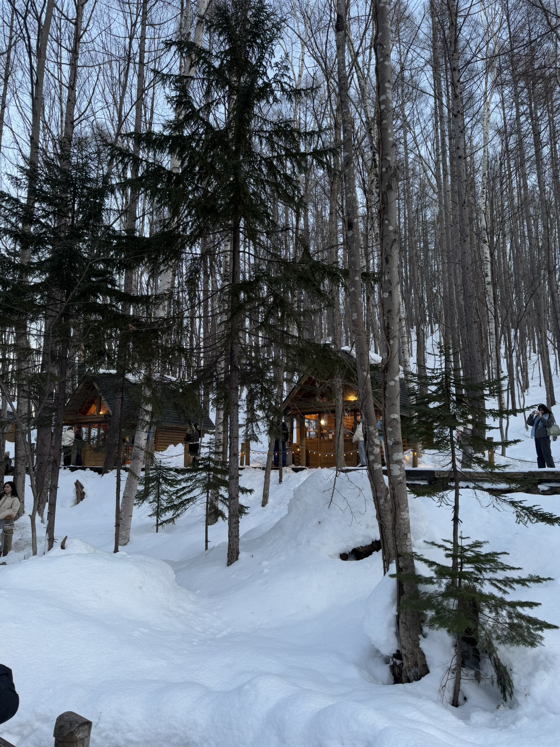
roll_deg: -1.1
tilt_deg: +9.6
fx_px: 518
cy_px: 374
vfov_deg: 71.6
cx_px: 280
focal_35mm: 24
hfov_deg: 56.8
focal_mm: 6.76
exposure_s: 1/100
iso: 64
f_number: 1.78
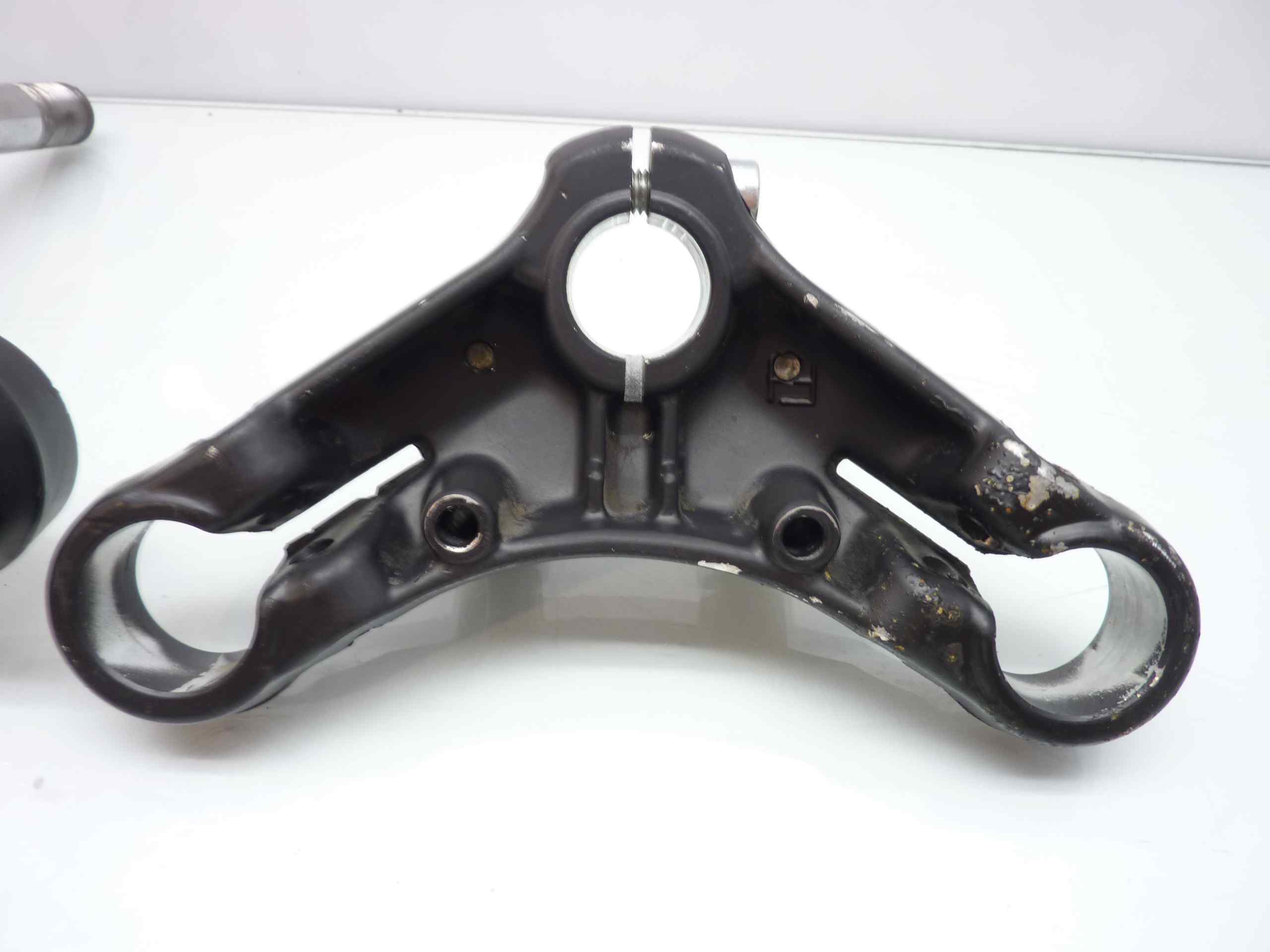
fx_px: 917
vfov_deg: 54.9
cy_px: 476
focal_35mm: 25
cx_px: 635
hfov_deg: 69.4
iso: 80
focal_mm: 4.1
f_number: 3.3
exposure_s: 1/8
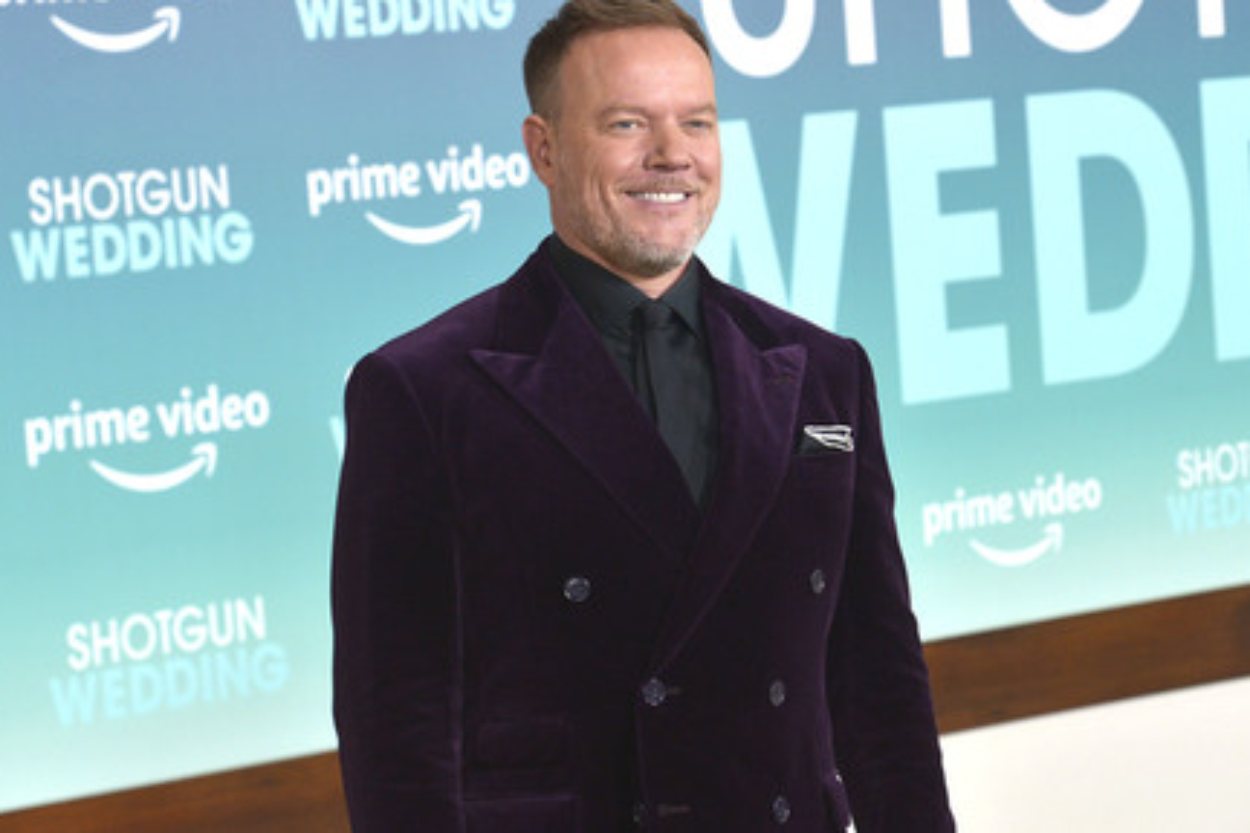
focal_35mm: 125
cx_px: 631
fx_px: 4340
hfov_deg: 16.4
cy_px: 402
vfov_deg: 11.0
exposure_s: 1/320
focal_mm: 120
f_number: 6.3
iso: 2000
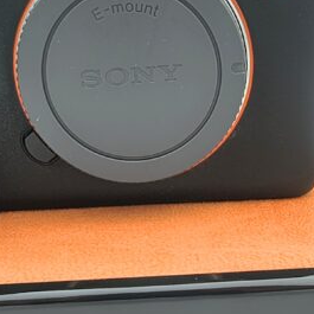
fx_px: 421
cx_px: 70
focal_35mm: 41
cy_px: 102
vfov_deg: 40.4
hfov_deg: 39.6
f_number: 2
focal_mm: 1.83
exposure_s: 1/50
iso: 128
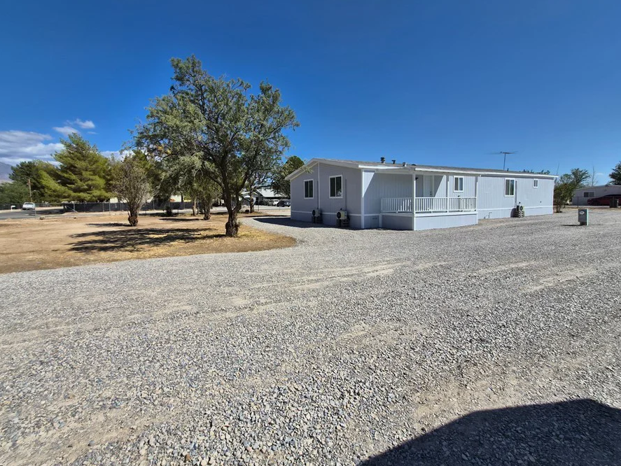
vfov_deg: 81.7
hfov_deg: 98.0
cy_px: 217
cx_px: 291
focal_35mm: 15
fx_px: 269
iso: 25
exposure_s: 1/2264
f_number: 2.2
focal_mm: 1.7
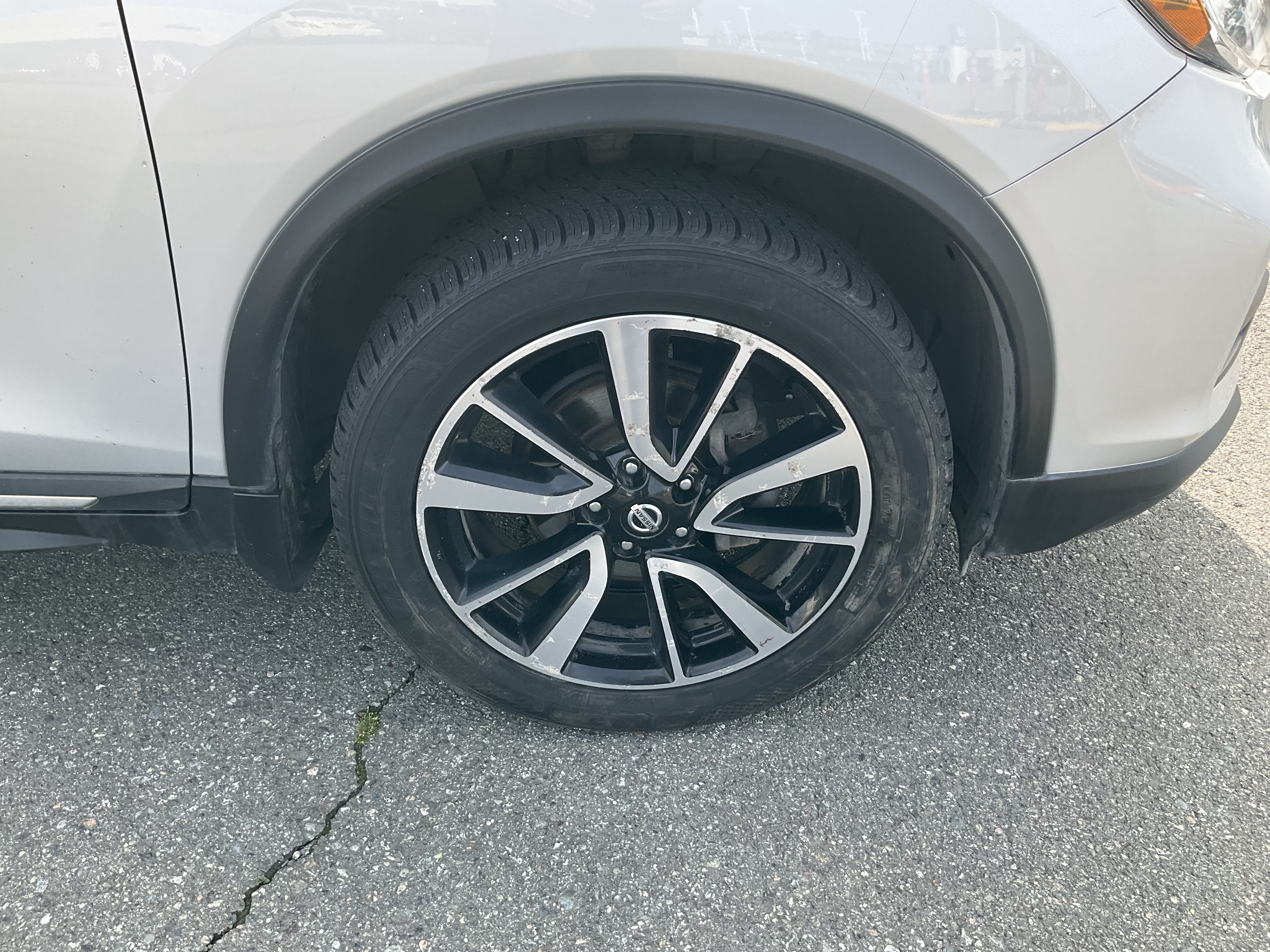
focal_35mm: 29
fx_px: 1064
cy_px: 476
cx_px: 635
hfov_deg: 61.7
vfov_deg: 48.2
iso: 25
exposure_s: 1/346
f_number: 1.8
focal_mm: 3
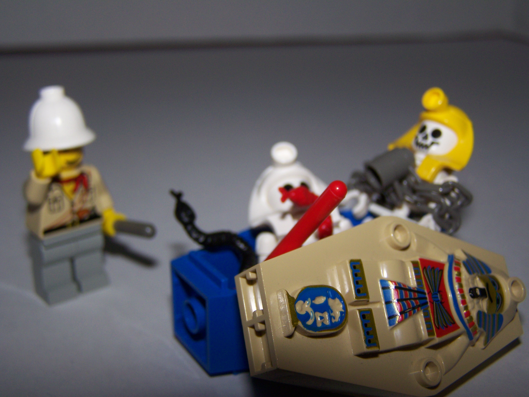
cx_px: 264
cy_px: 198
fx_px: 734
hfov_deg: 39.7
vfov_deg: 30.3
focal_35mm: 48
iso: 80
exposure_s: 1/60
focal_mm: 8
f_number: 3
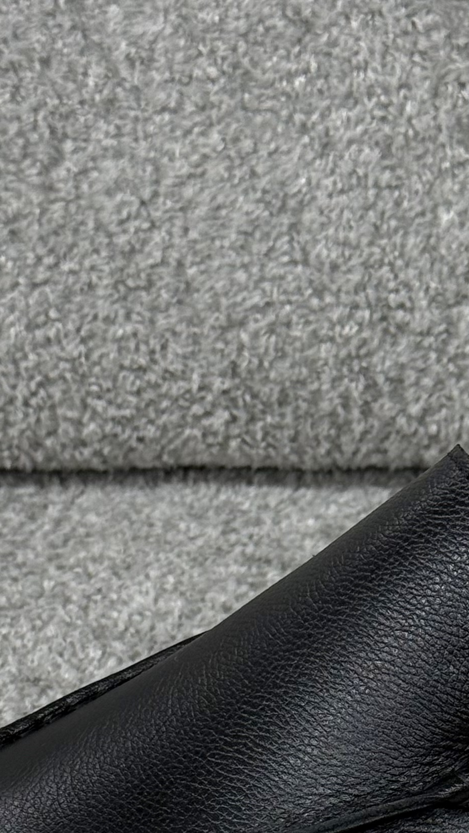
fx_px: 2829
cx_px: 439
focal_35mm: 128
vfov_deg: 16.3
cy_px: 922
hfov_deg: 9.4
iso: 80
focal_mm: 6.76
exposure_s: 1/100
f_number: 1.78
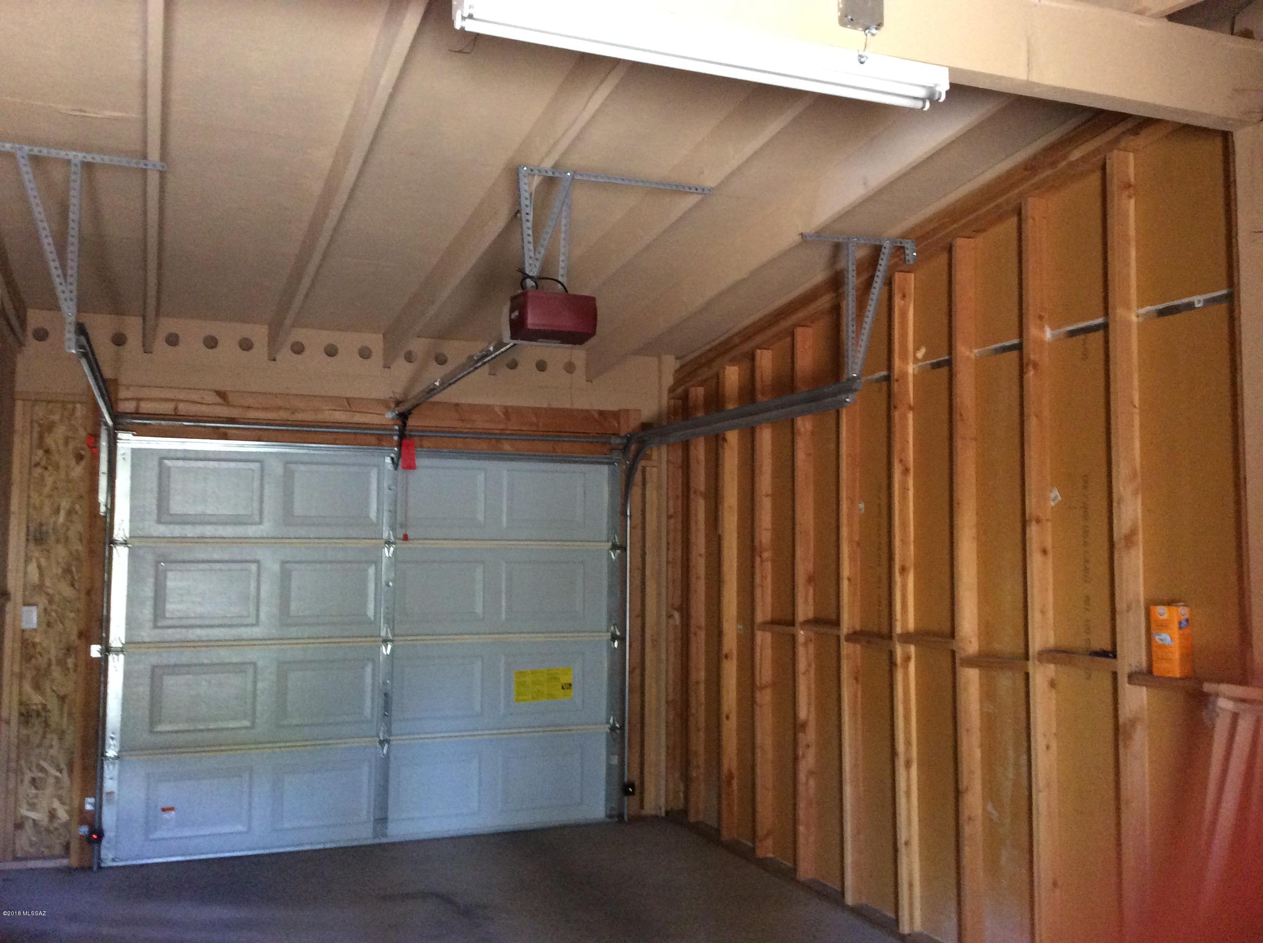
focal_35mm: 32
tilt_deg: +2.8
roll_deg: +0.8
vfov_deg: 44.1
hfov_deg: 56.9
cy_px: 472
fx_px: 1166
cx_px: 632
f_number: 2.4
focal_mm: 3.3
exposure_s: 1/15
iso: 250
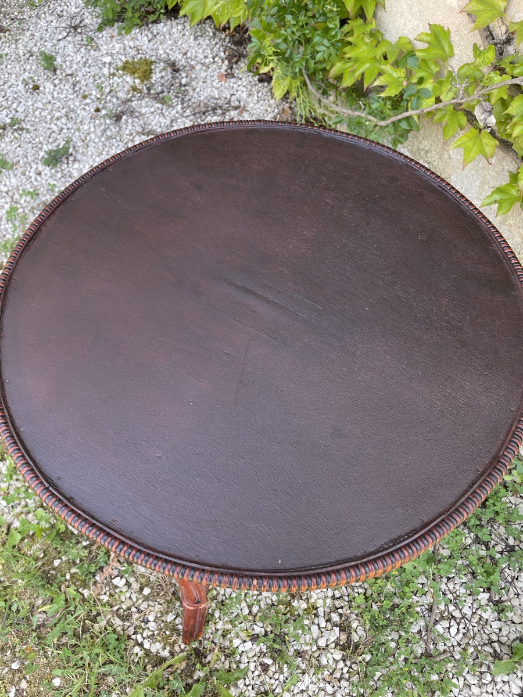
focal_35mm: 26
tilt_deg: -57.6
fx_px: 524
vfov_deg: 67.3
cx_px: 262
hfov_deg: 53.1
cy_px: 348
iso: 32
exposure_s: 1/121
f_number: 1.6
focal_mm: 4.2
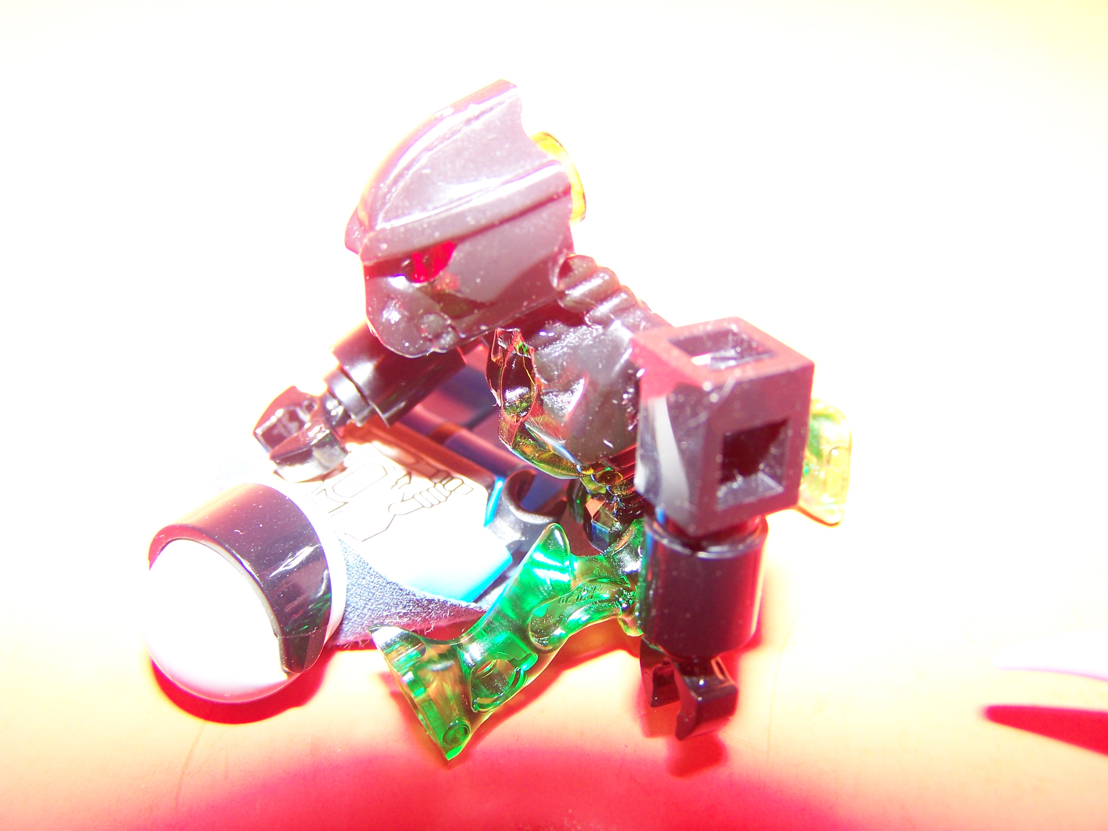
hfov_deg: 49.0
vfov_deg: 37.7
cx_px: 554
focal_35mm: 38
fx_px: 1216
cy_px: 416
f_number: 2.8
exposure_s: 1/60
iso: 80
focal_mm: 6.3
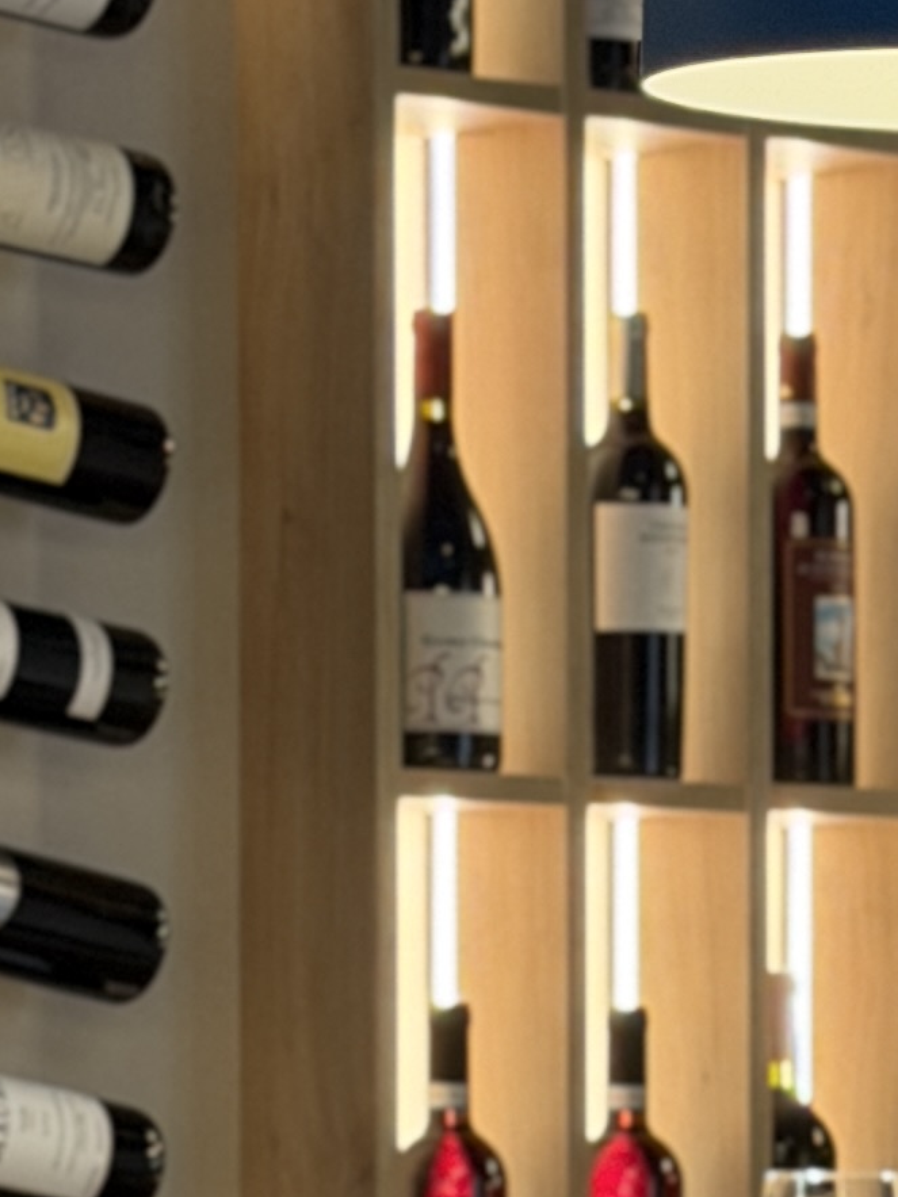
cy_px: 1114
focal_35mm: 219
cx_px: 1008
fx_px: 7575
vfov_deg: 9.0
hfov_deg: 6.7
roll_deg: -0.1
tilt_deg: +0.2
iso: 250
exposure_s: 1/50
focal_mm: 6.76
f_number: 1.78
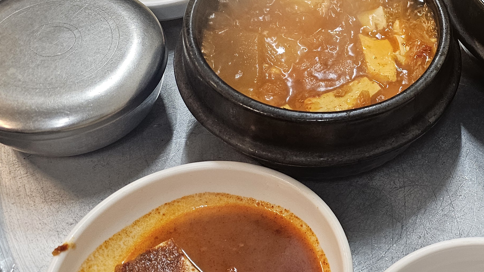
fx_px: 706
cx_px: 457
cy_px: 133
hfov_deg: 35.1
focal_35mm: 55
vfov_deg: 21.8
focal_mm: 6.3
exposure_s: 1/120
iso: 200
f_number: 1.7
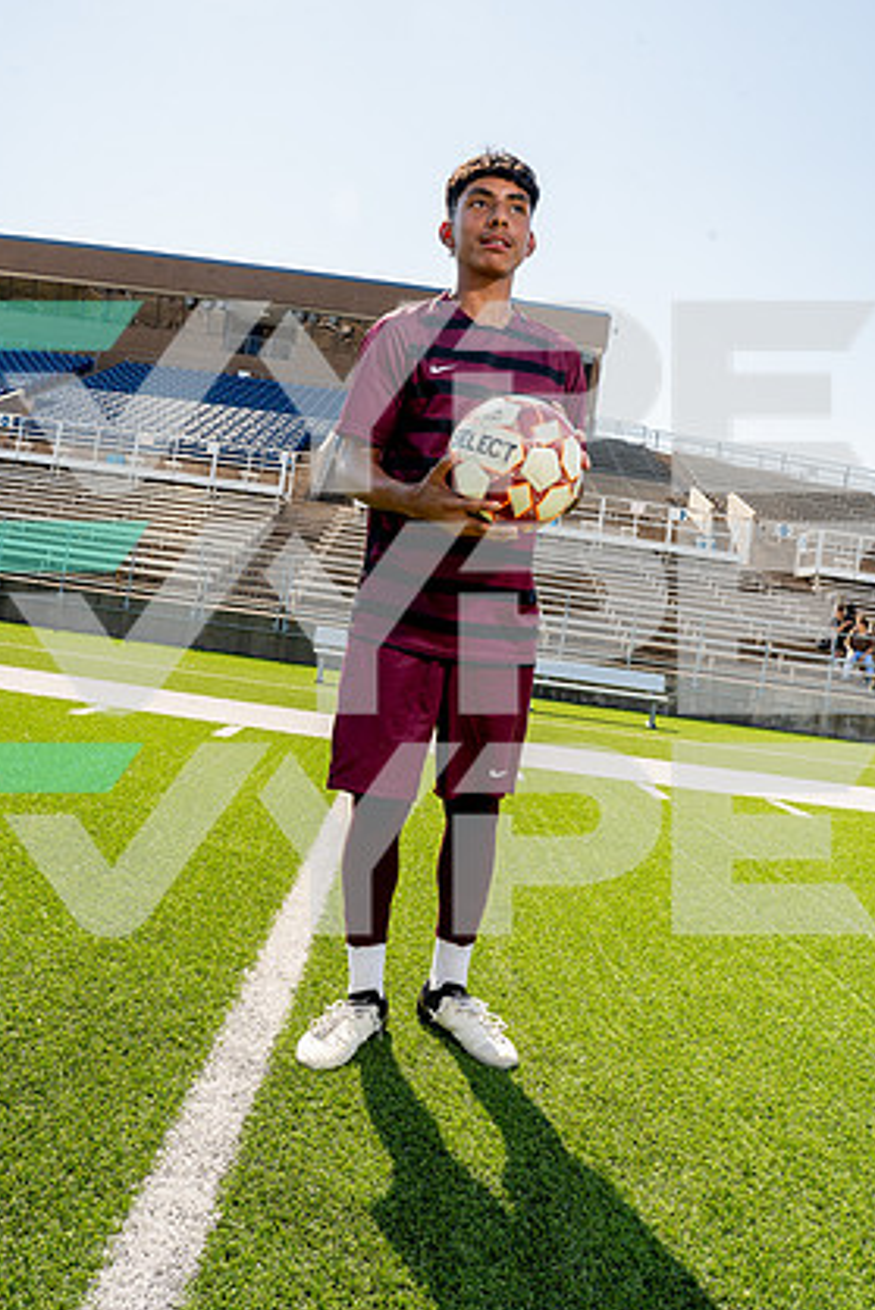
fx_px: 1020
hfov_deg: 46.4
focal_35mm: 28
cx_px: 423
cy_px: 621
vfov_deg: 65.4
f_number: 11
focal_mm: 26
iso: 320
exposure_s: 1/250
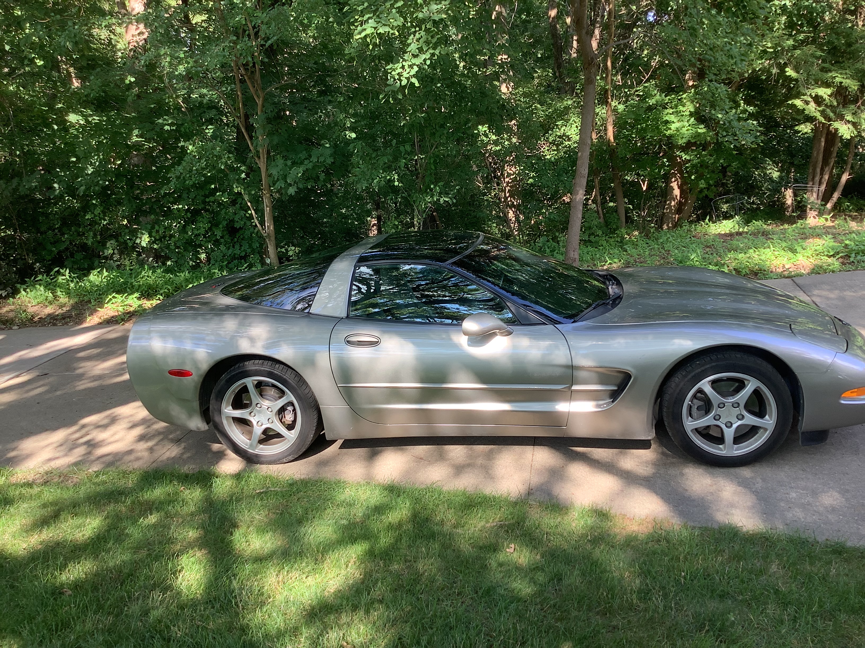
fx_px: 775
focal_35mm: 31
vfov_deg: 45.4
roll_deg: +2.4
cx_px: 432
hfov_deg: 58.4
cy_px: 324
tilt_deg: -18.0
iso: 40
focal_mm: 3.3
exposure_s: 1/120
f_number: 2.4
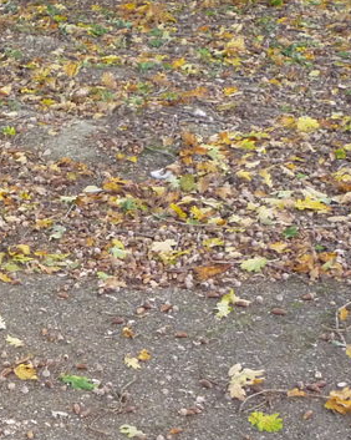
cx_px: -147
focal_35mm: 83
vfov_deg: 22.9
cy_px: 303
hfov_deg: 17.0
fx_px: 1079
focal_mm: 5.2
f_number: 3.3
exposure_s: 1/30
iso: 320
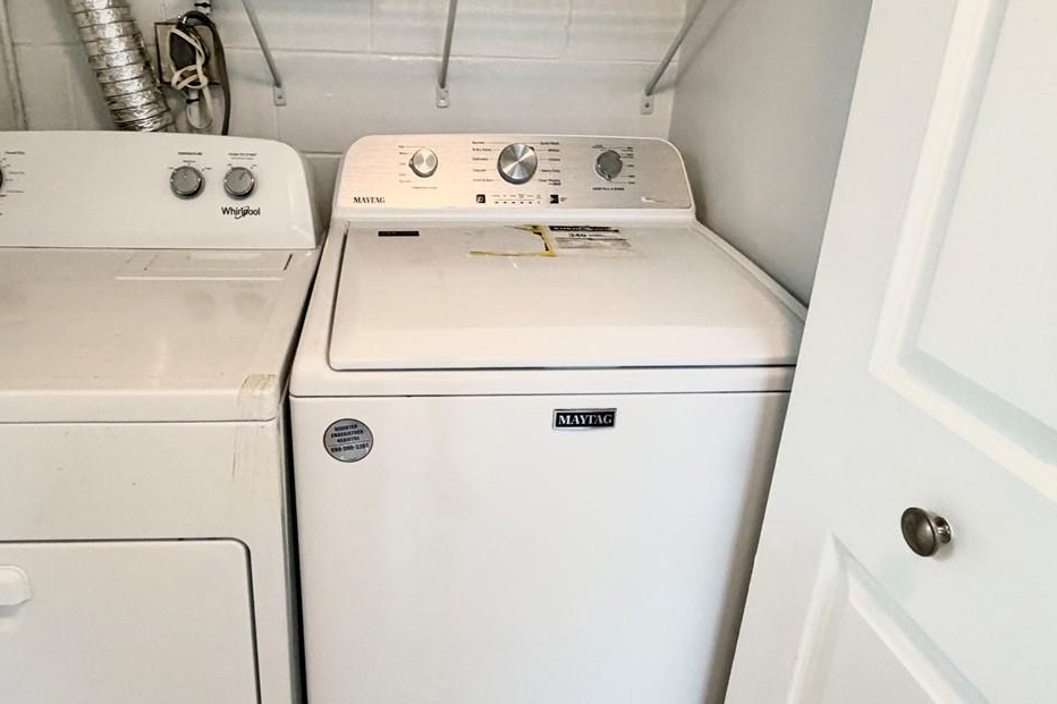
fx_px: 734
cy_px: 272
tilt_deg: -19.4
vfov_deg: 50.8
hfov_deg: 71.0
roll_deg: -1.2
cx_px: 441
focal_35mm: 25
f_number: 2.2
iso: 500
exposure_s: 1/60
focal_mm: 2.22
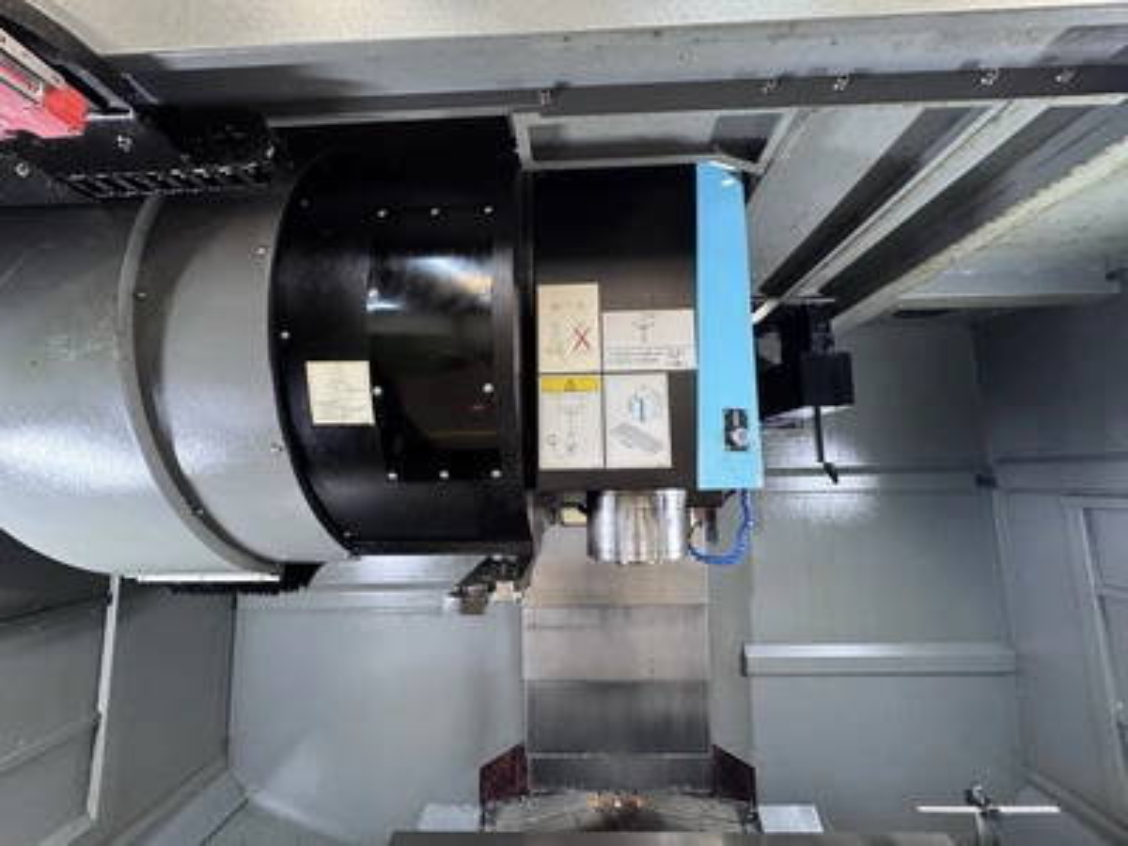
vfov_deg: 85.7
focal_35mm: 14
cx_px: 564
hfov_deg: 102.1
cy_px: 423
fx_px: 456
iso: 250
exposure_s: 1/60
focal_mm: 2.22
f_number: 2.2
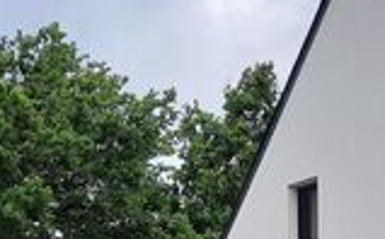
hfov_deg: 20.8
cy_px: 430
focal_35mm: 100
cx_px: 189
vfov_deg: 12.0
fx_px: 1048
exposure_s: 1/457
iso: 32
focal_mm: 4.6
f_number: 2
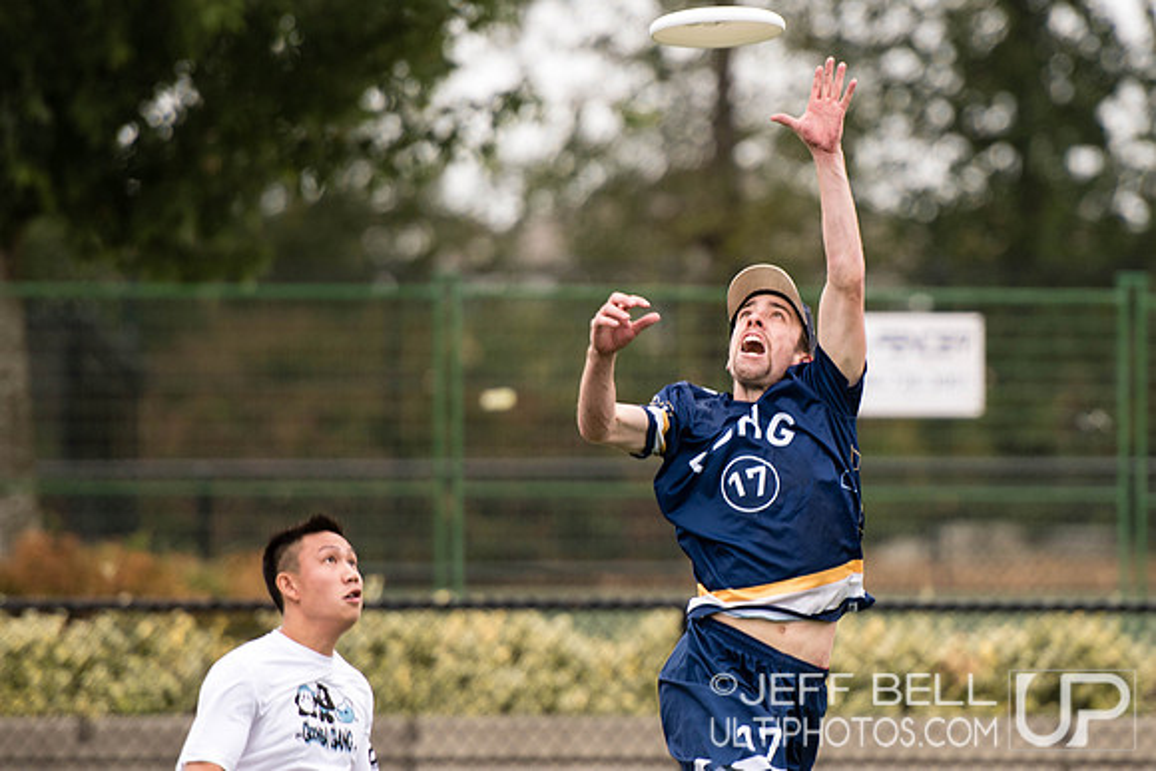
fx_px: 13606
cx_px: 771
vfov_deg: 3.2
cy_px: 394
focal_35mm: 424
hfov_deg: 4.9
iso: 140
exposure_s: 1/1250
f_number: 2.8
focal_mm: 200
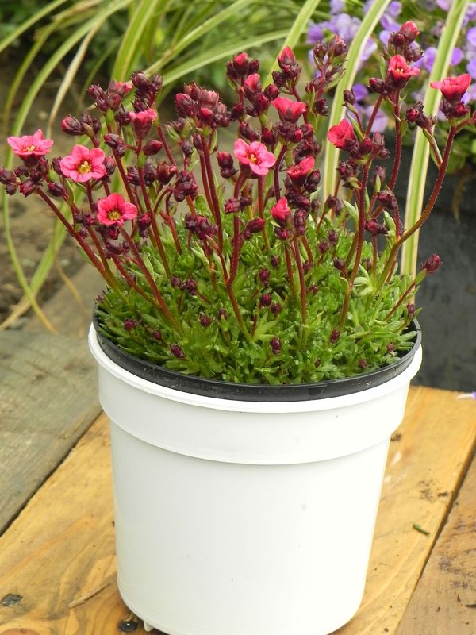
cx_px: 238
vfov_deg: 16.8
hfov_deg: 12.7
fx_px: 2145
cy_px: 318
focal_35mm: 117
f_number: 4.5
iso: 160
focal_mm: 20.8
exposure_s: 1/80
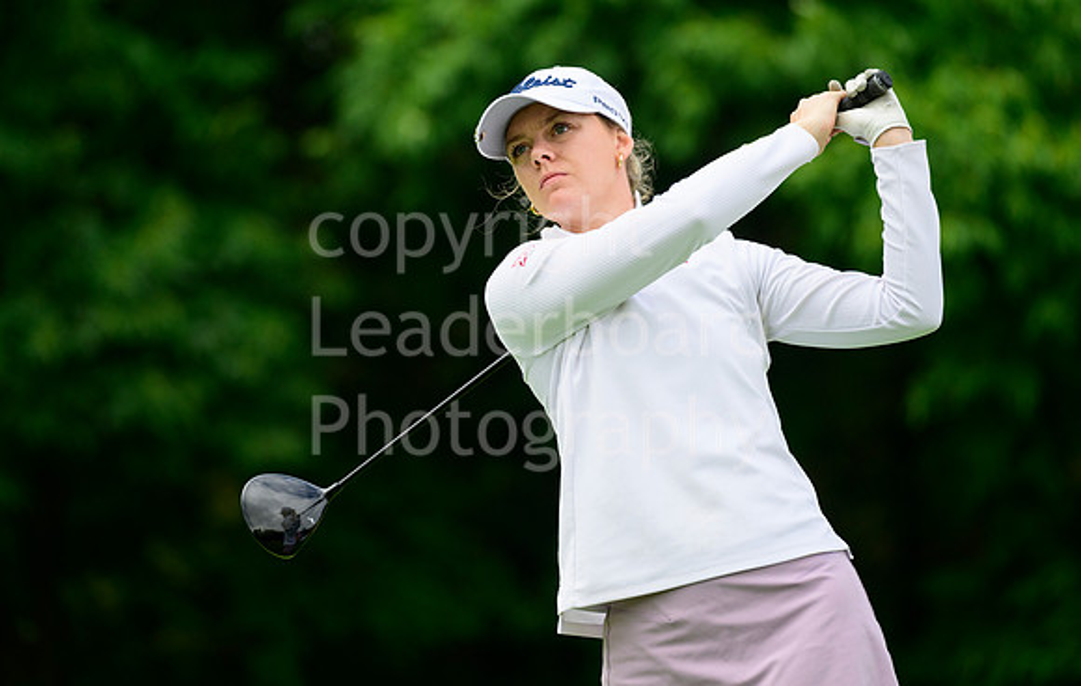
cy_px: 294
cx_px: 494
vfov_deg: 4.3
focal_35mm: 309
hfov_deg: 6.8
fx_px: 9133
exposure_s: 1/2000
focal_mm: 280
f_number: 5.3
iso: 1000
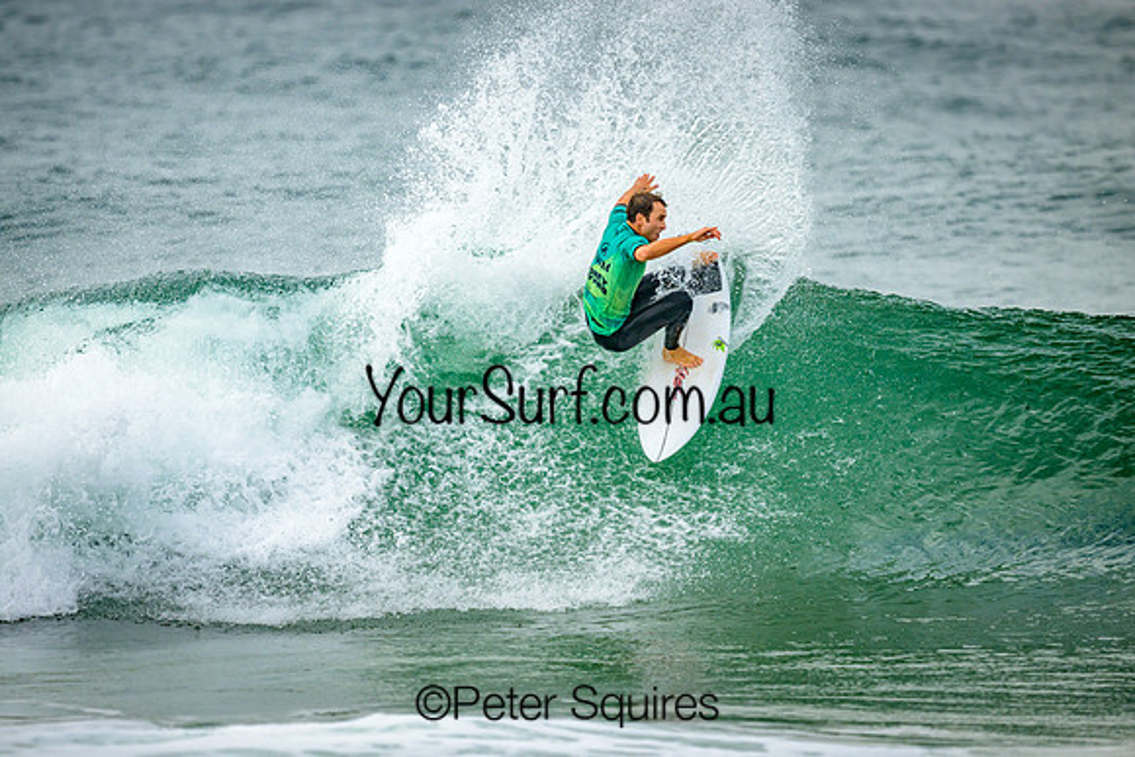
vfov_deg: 1.7
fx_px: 25227
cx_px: 568
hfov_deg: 2.6
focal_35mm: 800
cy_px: 378
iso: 400
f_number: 6.3
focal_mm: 800
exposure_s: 1/2000
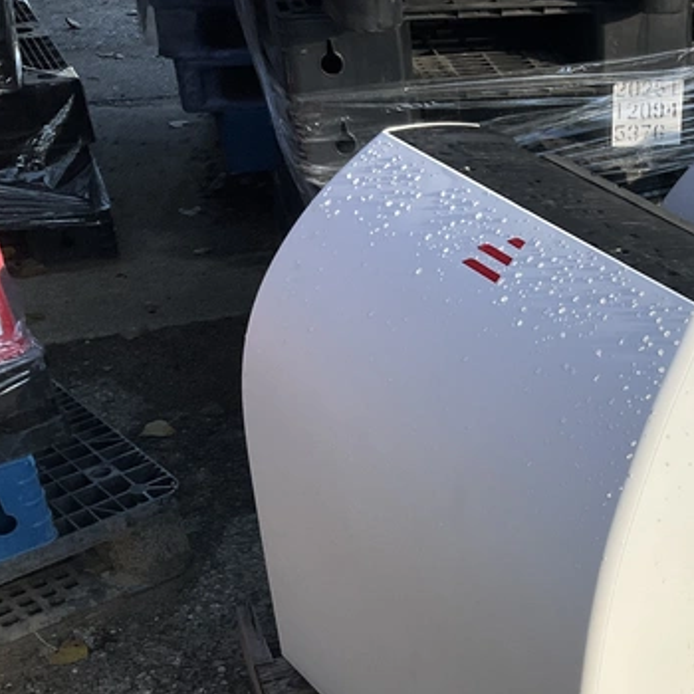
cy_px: 524
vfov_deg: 30.5
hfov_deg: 28.7
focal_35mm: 55
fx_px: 1248
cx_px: 732
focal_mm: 3
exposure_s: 1/816
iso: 25
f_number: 1.8
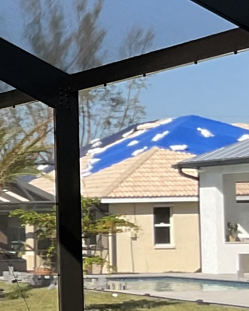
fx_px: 1465
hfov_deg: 8.7
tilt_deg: +0.1
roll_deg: +1.0
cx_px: -391
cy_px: 205
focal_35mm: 159
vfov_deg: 12.1
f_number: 1.8
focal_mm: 3
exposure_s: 1/1121
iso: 16
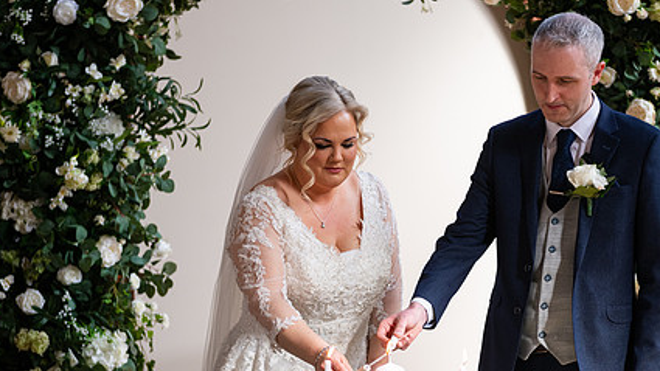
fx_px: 1750
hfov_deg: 21.3
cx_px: 390
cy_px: 262
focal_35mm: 100
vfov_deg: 12.1
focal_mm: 70
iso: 500
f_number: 3.5
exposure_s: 1/160
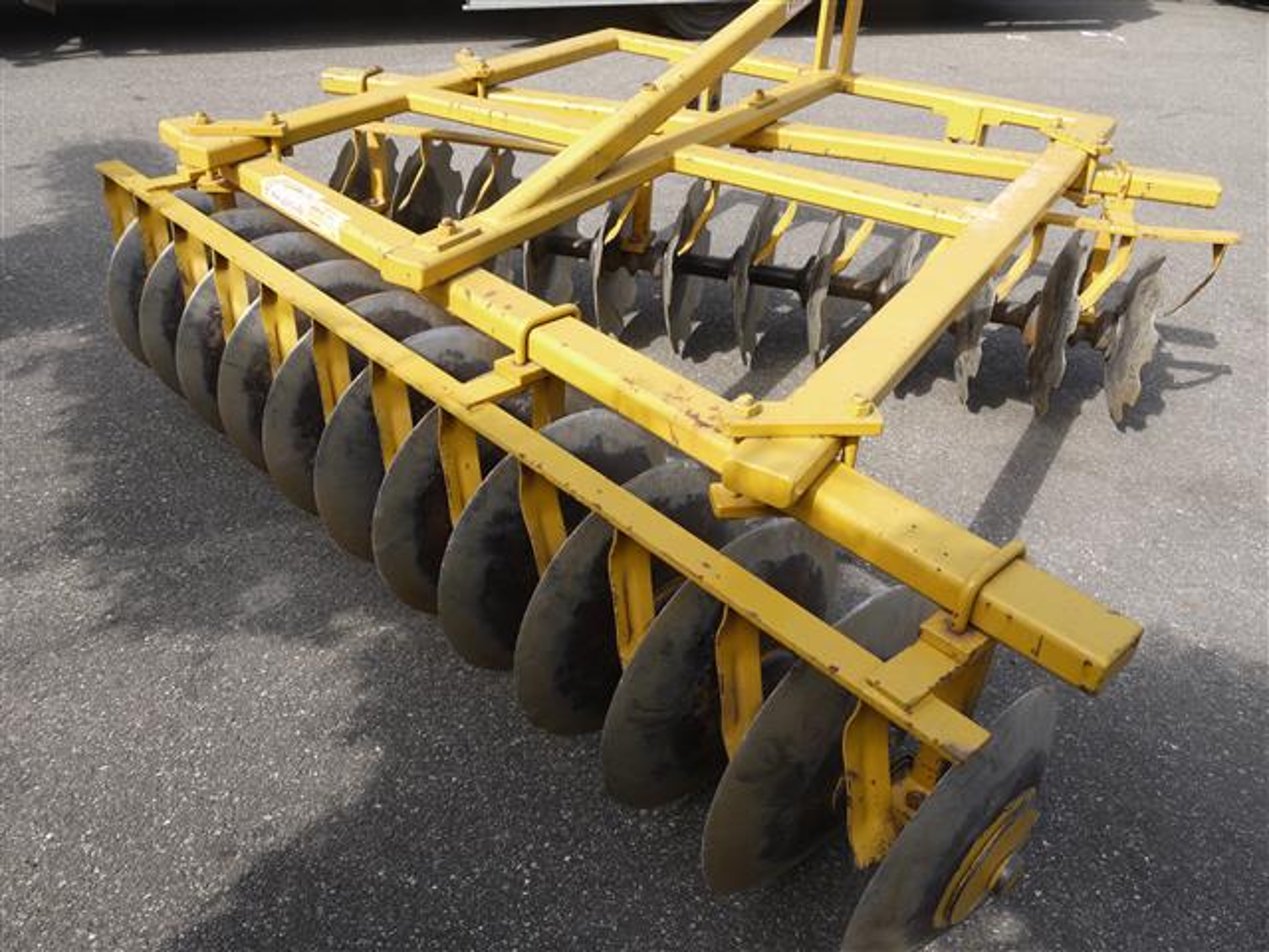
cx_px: 634
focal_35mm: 28
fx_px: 1026
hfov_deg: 63.4
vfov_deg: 49.7
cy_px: 476
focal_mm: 14
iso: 100
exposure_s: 1/250
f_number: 6.3
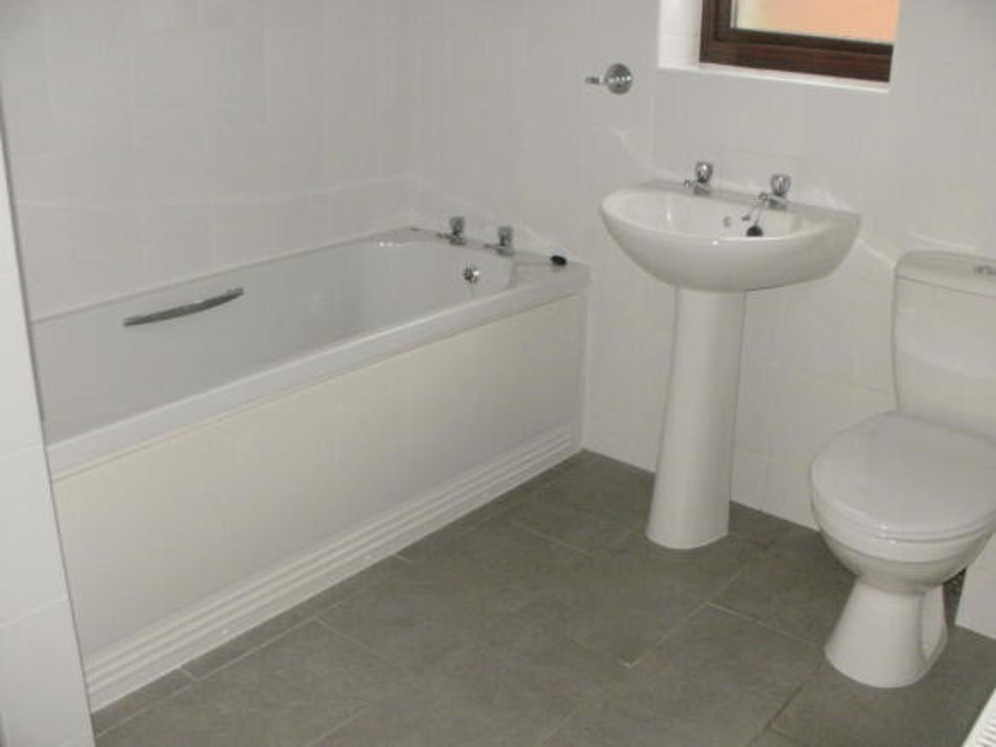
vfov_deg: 39.6
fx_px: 1036
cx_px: 498
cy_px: 374
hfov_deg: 51.4
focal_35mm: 36
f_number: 3.5
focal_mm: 6.3
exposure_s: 1/250
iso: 400
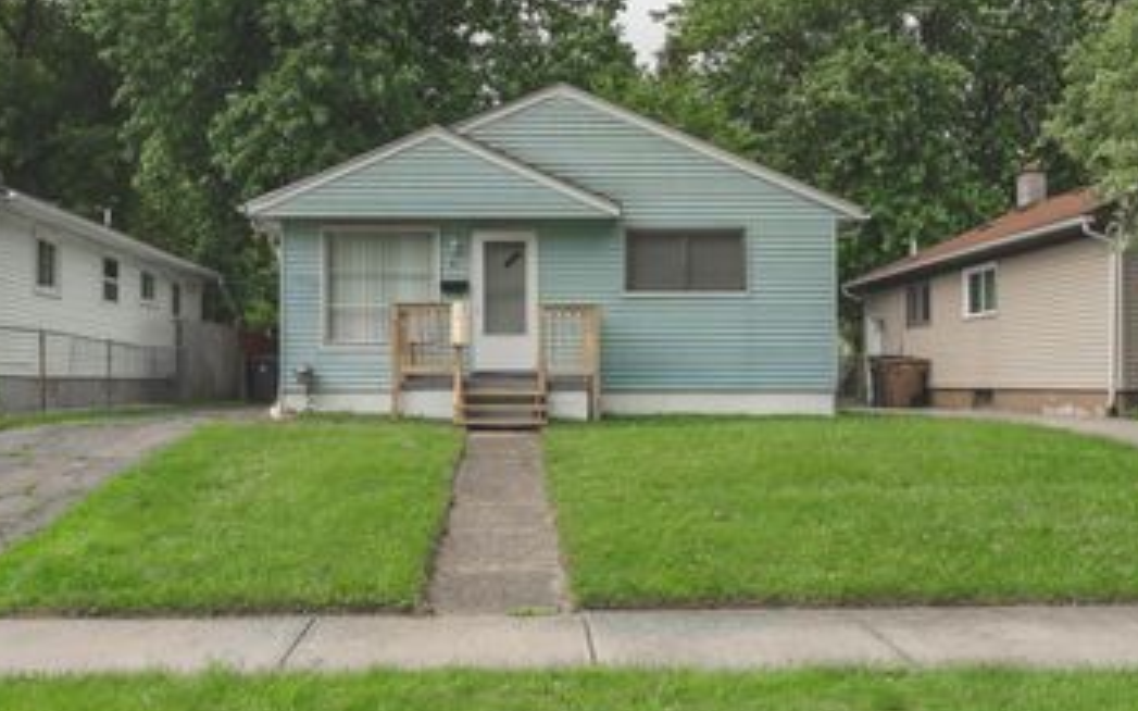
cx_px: 538
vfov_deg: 36.3
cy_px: 367
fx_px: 1085
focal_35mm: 35
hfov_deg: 55.3
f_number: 8
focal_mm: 24
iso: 400
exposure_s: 1/1000
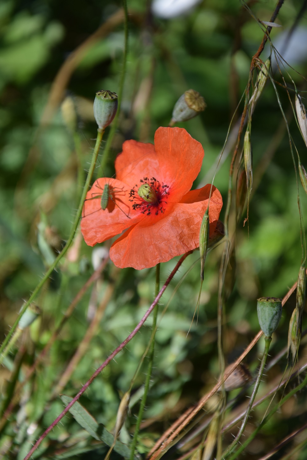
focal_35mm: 158
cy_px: 230
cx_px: 154
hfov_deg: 8.7
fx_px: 2015
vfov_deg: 13.0
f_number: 5.6
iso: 200
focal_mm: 105
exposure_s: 1/640
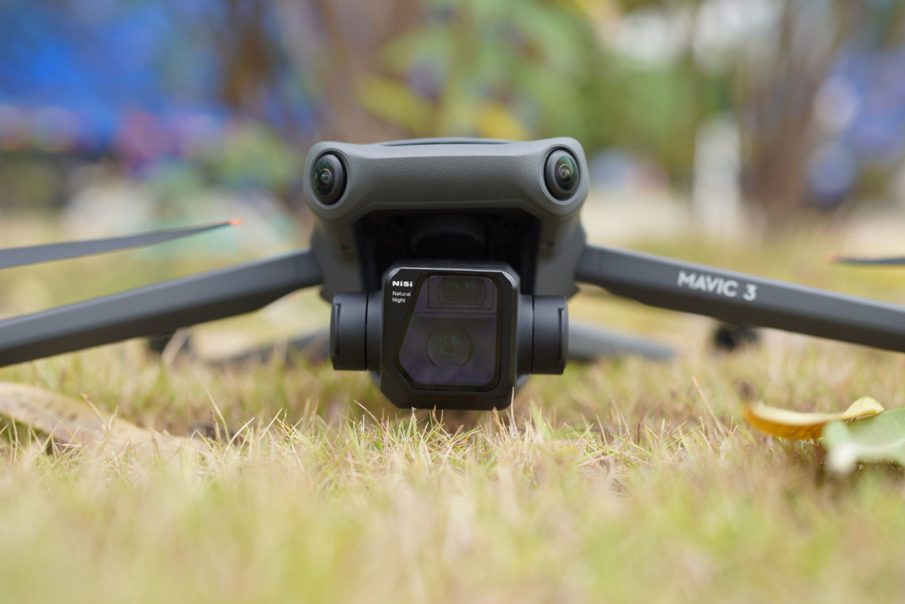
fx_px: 1308
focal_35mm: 52
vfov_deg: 26.0
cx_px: 452
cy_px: 302
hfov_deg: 38.2
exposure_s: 1/200
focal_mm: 35
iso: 100
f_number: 2.8
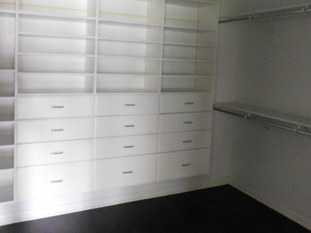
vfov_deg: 40.4
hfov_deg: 52.6
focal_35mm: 35
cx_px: 166
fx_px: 315
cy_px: 84
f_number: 3
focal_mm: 4.1
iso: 800
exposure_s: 1/6
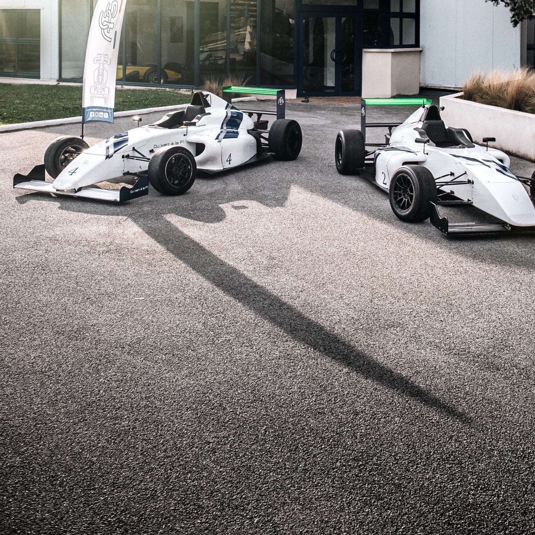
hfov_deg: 33.9
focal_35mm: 50
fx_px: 874
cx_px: 318
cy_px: 27
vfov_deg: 31.9
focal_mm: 29
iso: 320
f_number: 4
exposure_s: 1/1250
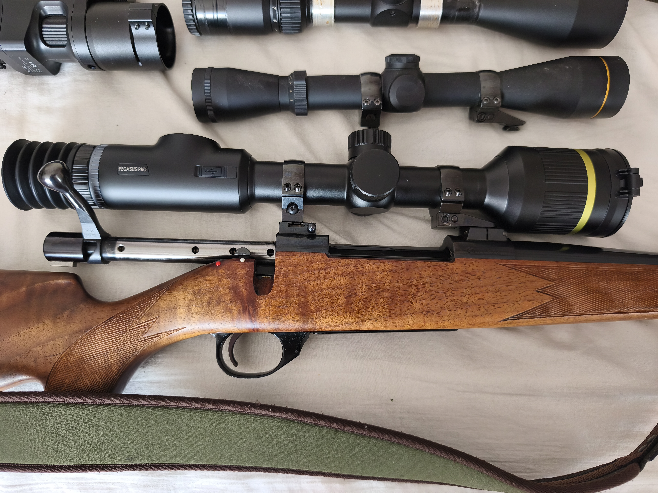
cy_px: 246
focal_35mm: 23
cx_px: 329
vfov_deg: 58.9
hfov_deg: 73.9
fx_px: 437
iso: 400
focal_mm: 6.18
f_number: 1.65
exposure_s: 1/50
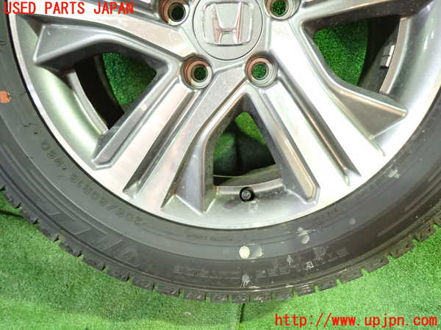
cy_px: 165
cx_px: 220
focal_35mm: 25
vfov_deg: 54.9
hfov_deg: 69.4
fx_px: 318
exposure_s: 1/30
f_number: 2
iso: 640
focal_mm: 4.5
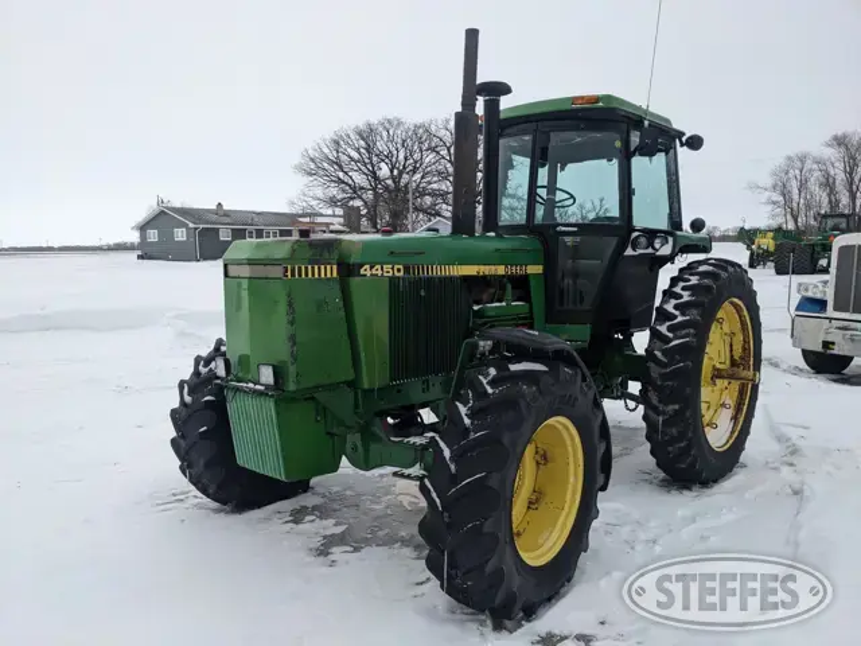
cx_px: 430
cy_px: 323
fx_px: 672
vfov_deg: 51.4
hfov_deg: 65.3
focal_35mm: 27
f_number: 1.73
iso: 96
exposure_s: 1/7812
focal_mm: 4.38
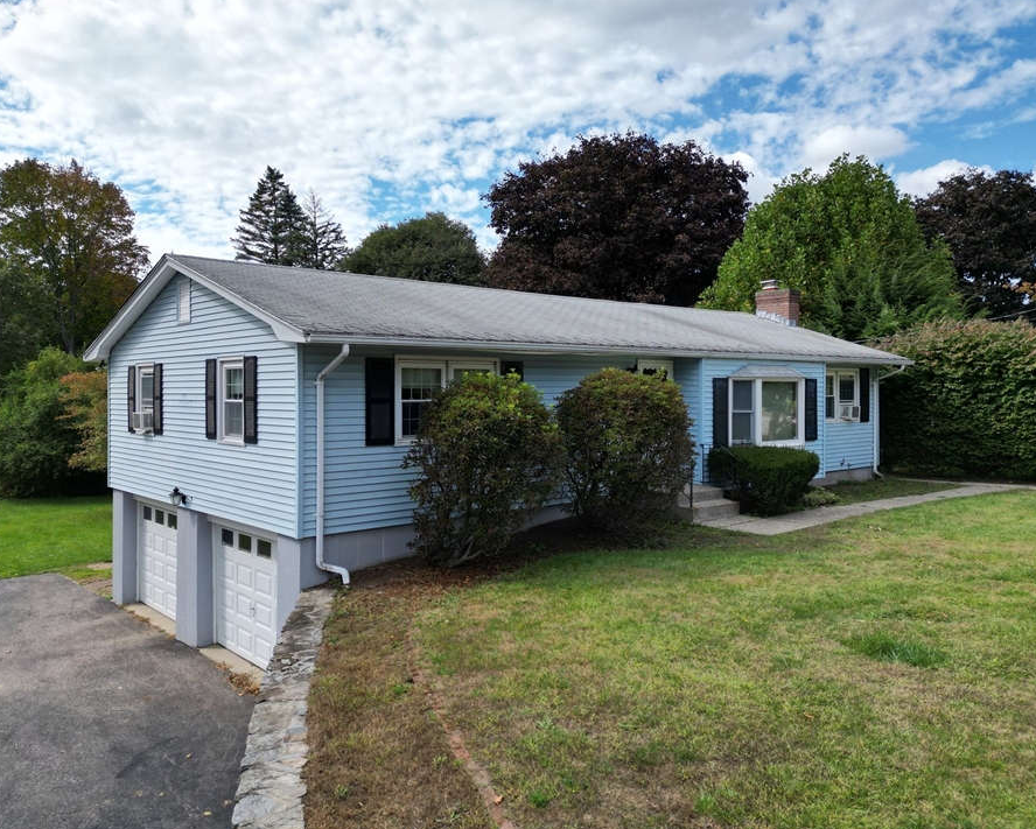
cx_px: 478
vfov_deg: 53.2
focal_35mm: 27
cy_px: 388
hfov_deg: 64.0
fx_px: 828
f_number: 1.7
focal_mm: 6.72
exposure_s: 1/3000
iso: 110
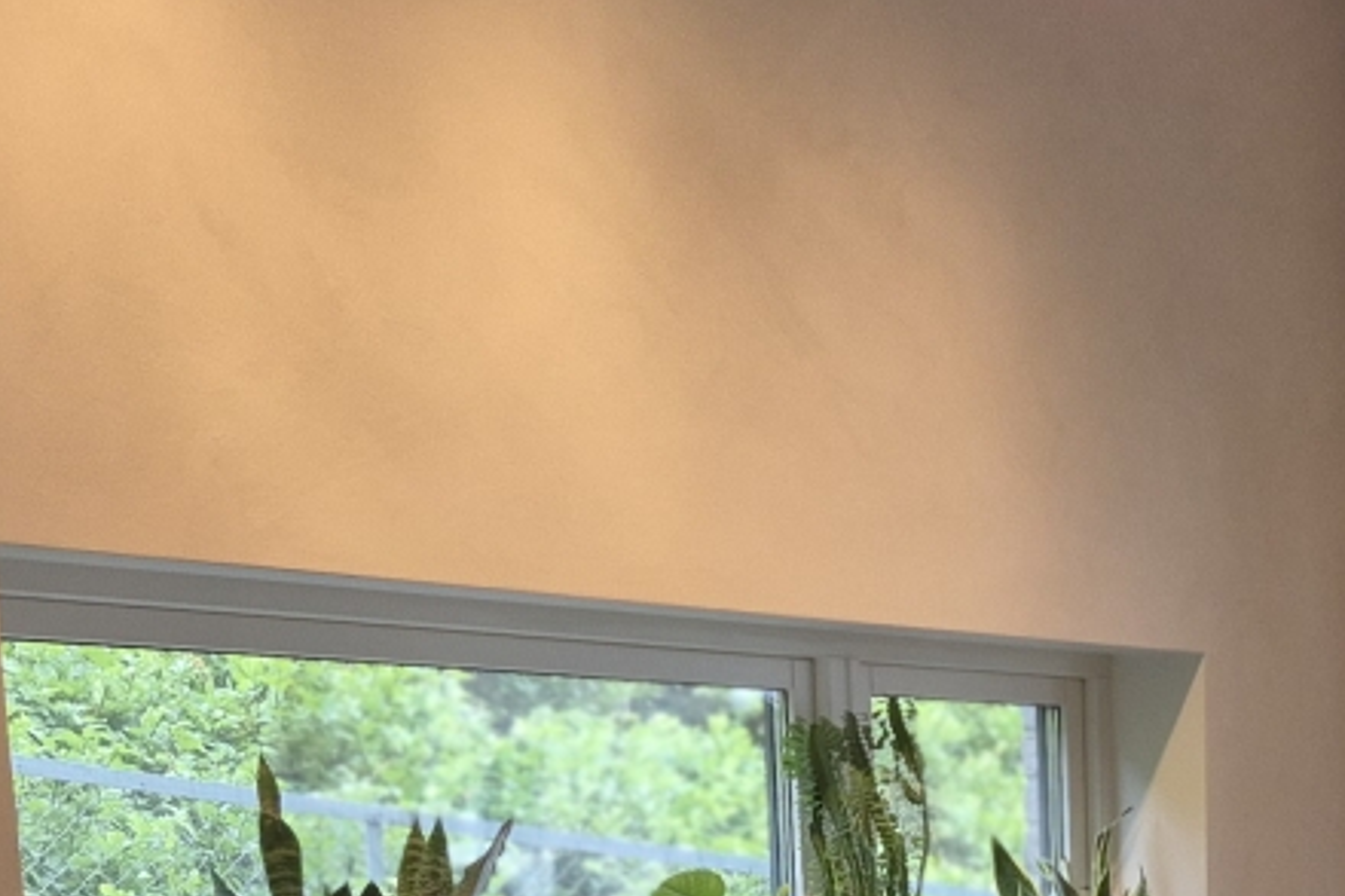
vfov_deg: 14.1
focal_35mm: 87
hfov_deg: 22.0
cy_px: 1547
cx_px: 1516
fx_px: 3249
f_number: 1.8
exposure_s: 1/100
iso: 125
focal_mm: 5.4
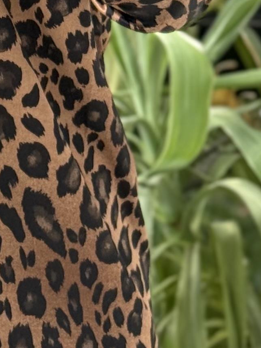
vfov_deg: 8.7
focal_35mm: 225
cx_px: -55
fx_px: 2262
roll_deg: +0.8
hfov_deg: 6.6
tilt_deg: -18.4
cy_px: -120
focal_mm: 6.76
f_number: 1.78
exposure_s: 1/323
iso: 80
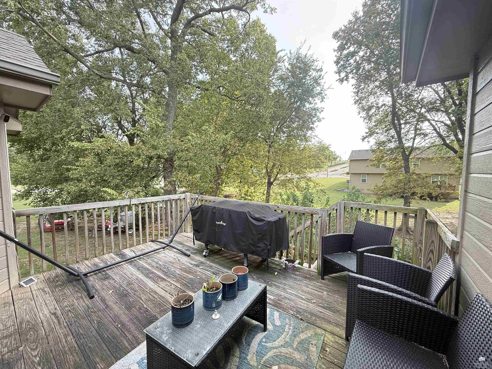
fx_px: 199
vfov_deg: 85.7
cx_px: 246
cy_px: 184
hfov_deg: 102.1
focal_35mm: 14
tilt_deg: -4.1
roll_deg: +0.0
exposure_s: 1/99
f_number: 2.2
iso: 100
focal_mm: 2.22
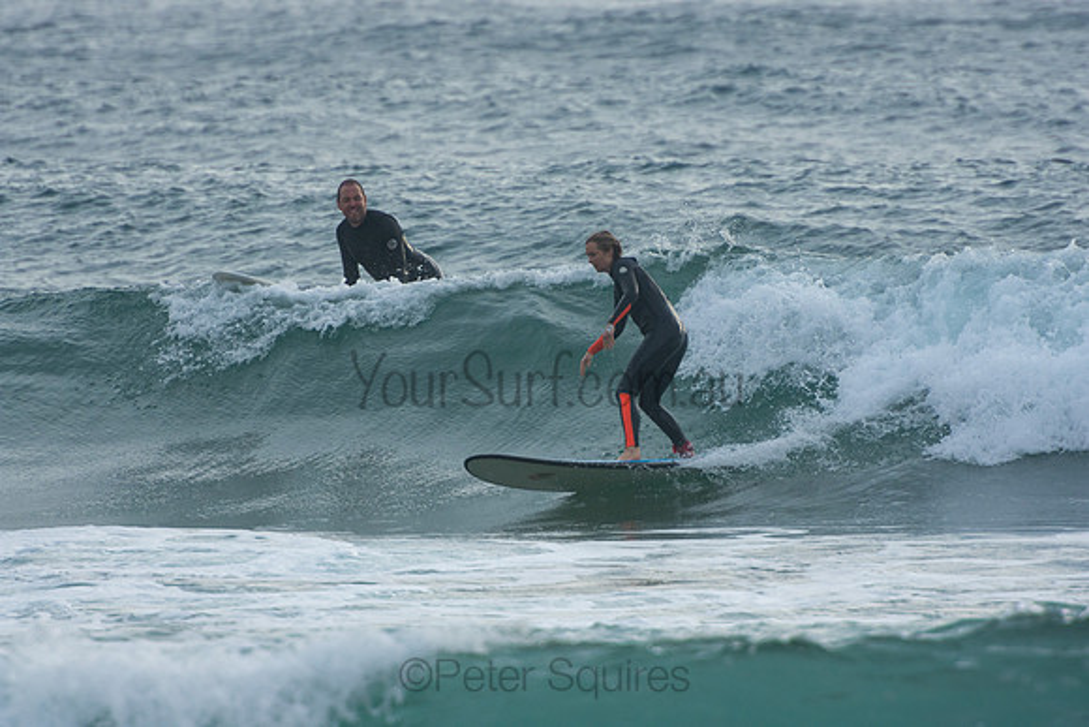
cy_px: 364
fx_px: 18153
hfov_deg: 3.4
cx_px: 544
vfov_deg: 2.3
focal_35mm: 600
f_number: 5.6
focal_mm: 400
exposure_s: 1/1000
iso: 360
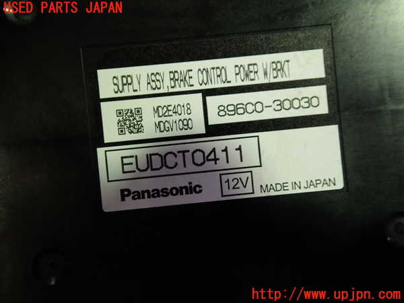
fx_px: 350
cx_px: 202
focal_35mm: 30
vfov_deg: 46.8
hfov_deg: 60.0
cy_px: 152
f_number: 2.3
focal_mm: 5.4
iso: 160
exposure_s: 1/60
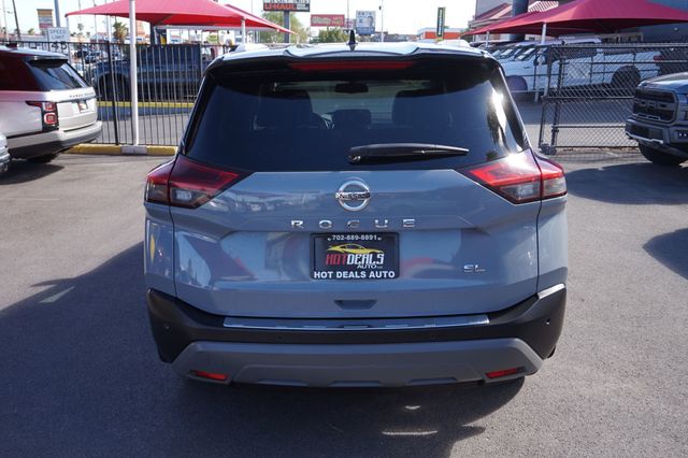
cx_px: 344
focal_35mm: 32
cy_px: 229
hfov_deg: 59.5
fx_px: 602
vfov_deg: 41.7
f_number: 6.3
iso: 100
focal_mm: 21
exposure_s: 1/80
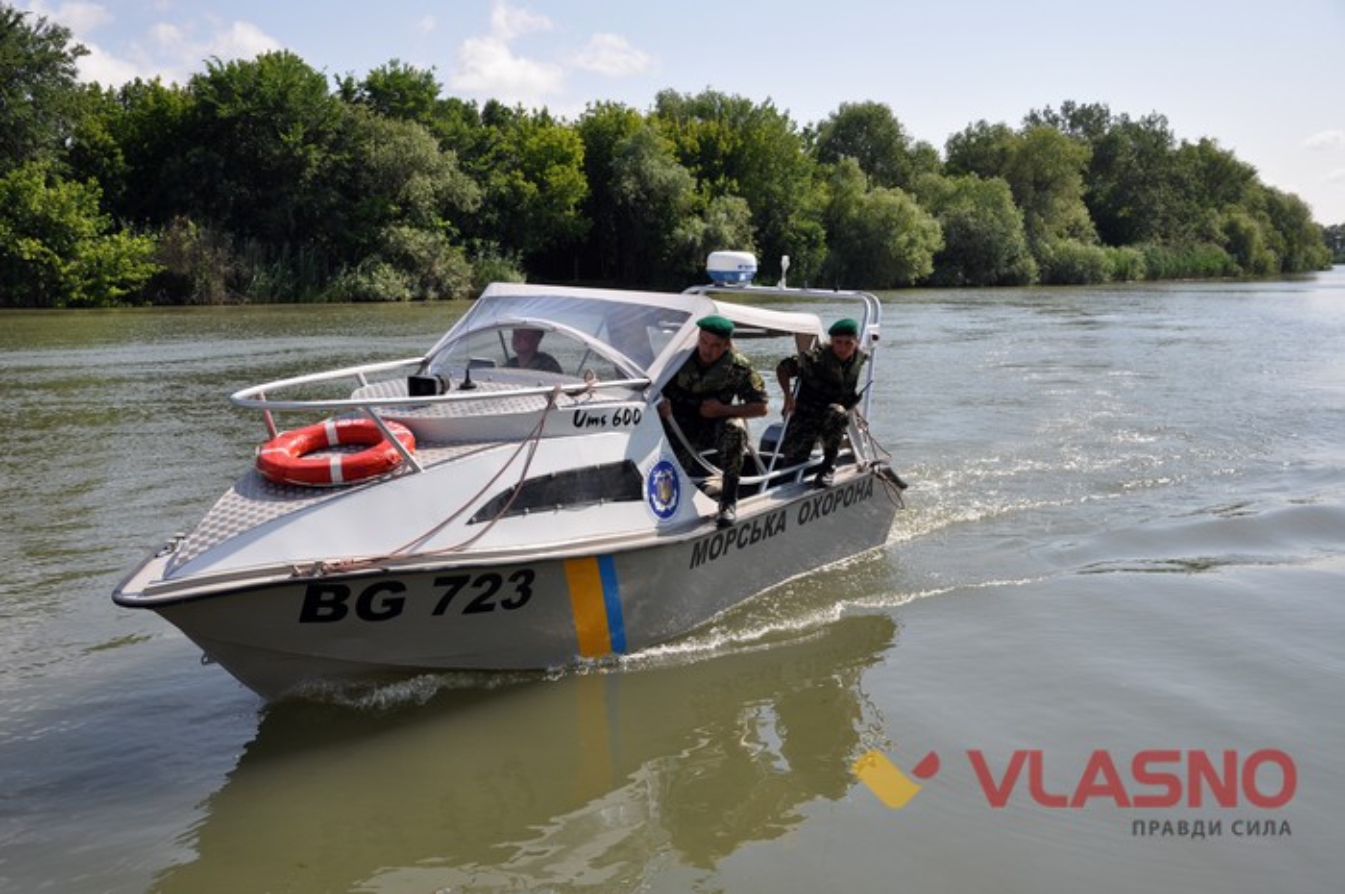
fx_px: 1399
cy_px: 447
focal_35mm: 38
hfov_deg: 51.3
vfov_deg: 35.4
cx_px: 672
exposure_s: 1/1600
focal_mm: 25
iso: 250
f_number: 5.6
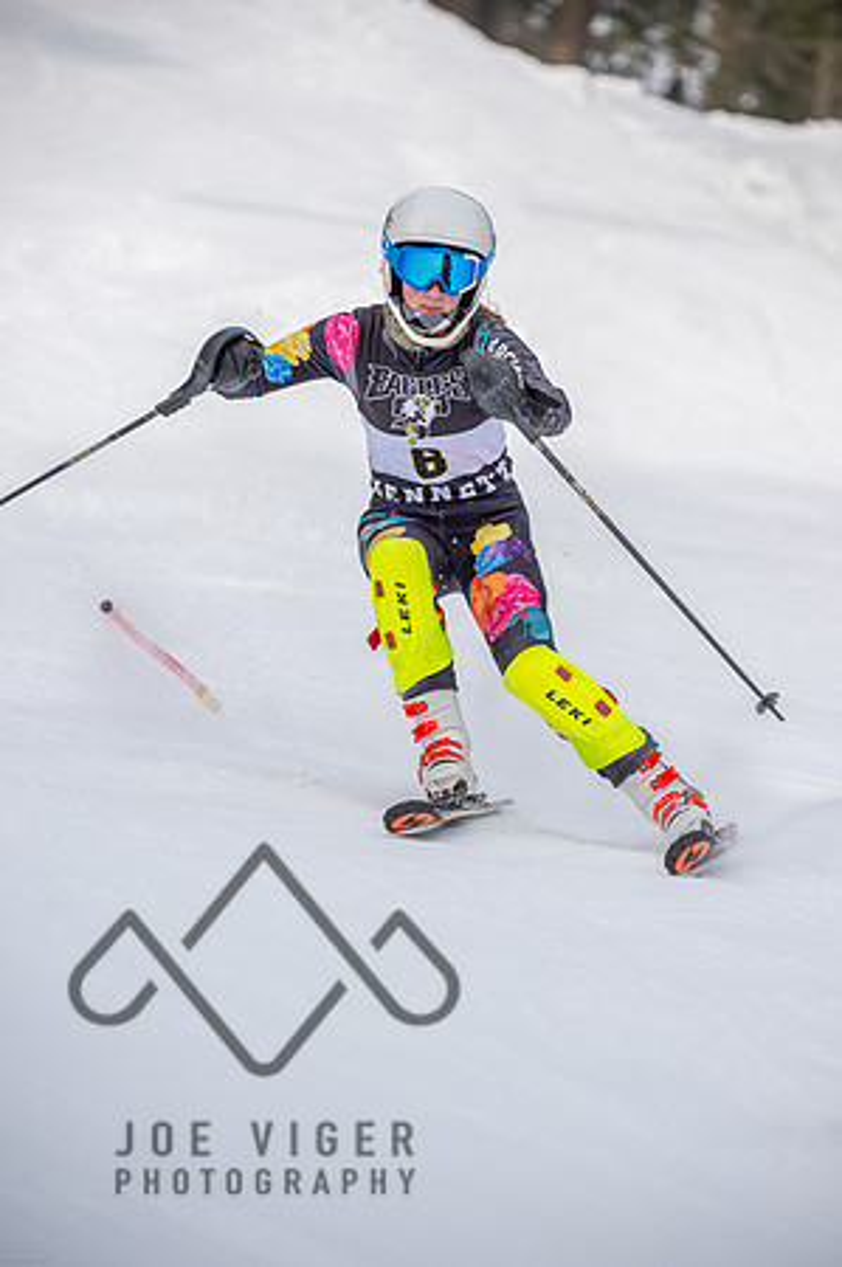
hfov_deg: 5.5
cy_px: 634
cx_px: 421
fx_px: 8790
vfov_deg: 8.2
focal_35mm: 250
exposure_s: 1/1600
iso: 500
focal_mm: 250
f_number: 6.3
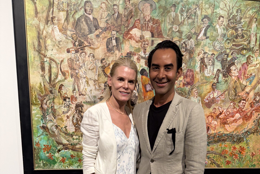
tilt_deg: -12.0
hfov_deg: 55.8
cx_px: 133
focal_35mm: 34
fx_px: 246
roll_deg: -1.2
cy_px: 152
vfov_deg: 36.8
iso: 200
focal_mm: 6.76
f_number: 1.78
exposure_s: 1/120
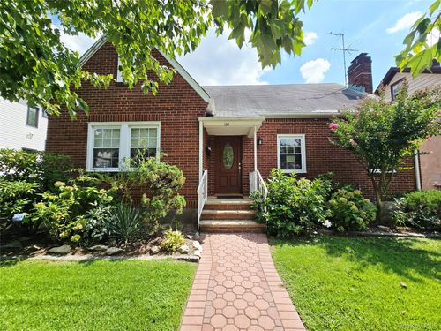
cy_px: 166
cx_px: 220
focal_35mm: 13
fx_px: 166
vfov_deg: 89.9
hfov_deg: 106.2
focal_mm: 2.2
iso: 50
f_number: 2.2
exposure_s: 1/2500
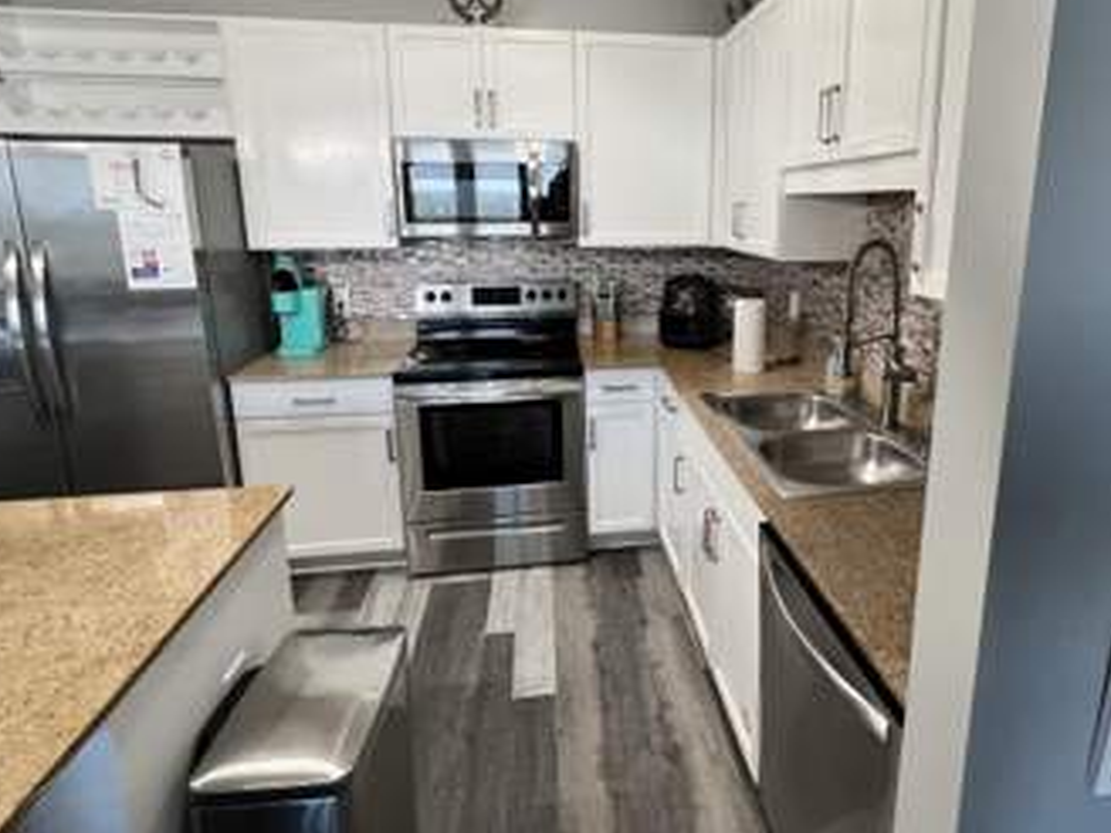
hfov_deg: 83.9
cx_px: 650
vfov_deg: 68.0
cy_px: 334
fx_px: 610
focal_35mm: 19
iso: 160
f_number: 1.8
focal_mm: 1.57
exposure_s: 1/120
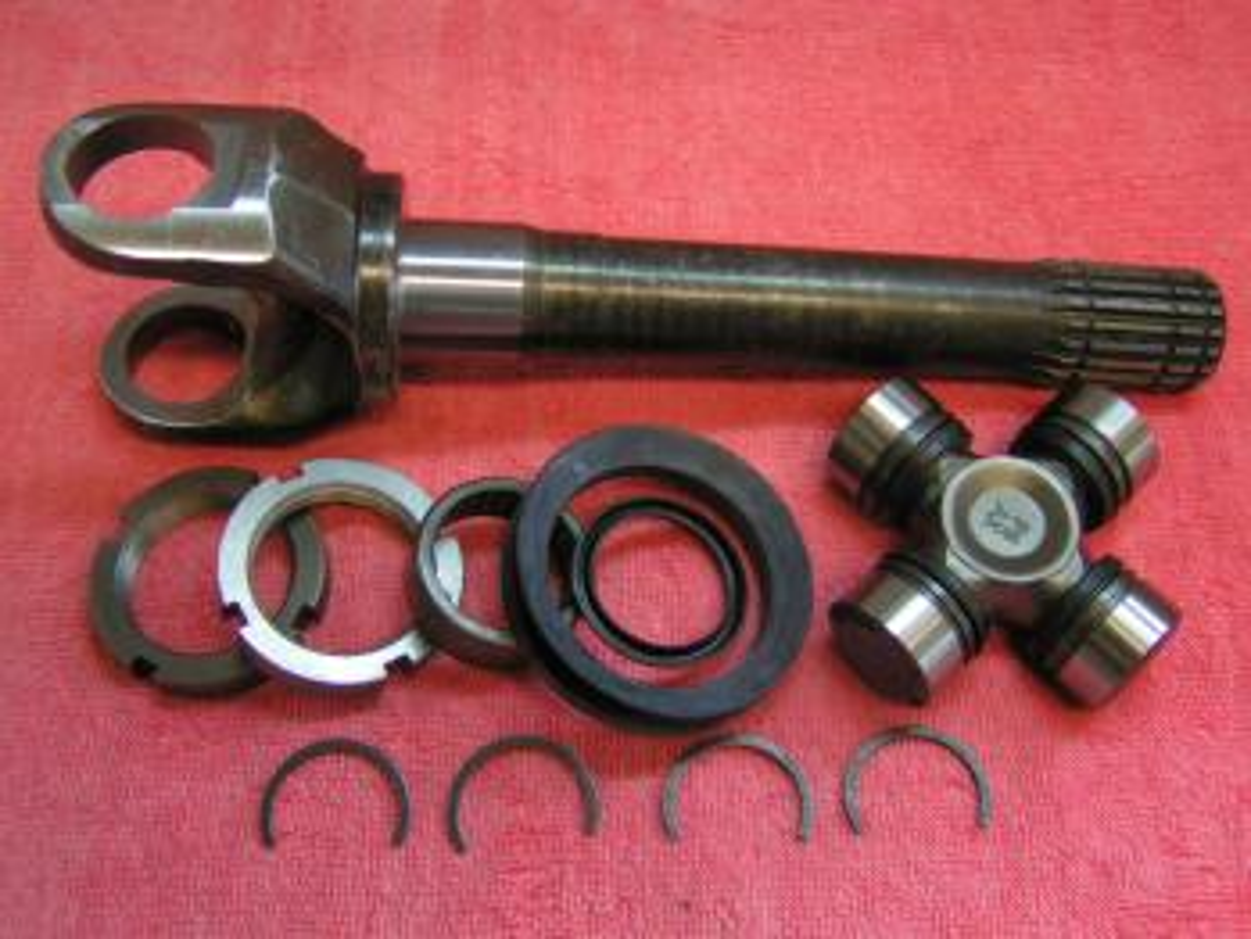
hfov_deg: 49.0
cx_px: 626
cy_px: 470
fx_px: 1374
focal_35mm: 38
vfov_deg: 37.7
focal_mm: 5.8
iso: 200
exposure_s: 1/30
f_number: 2.8
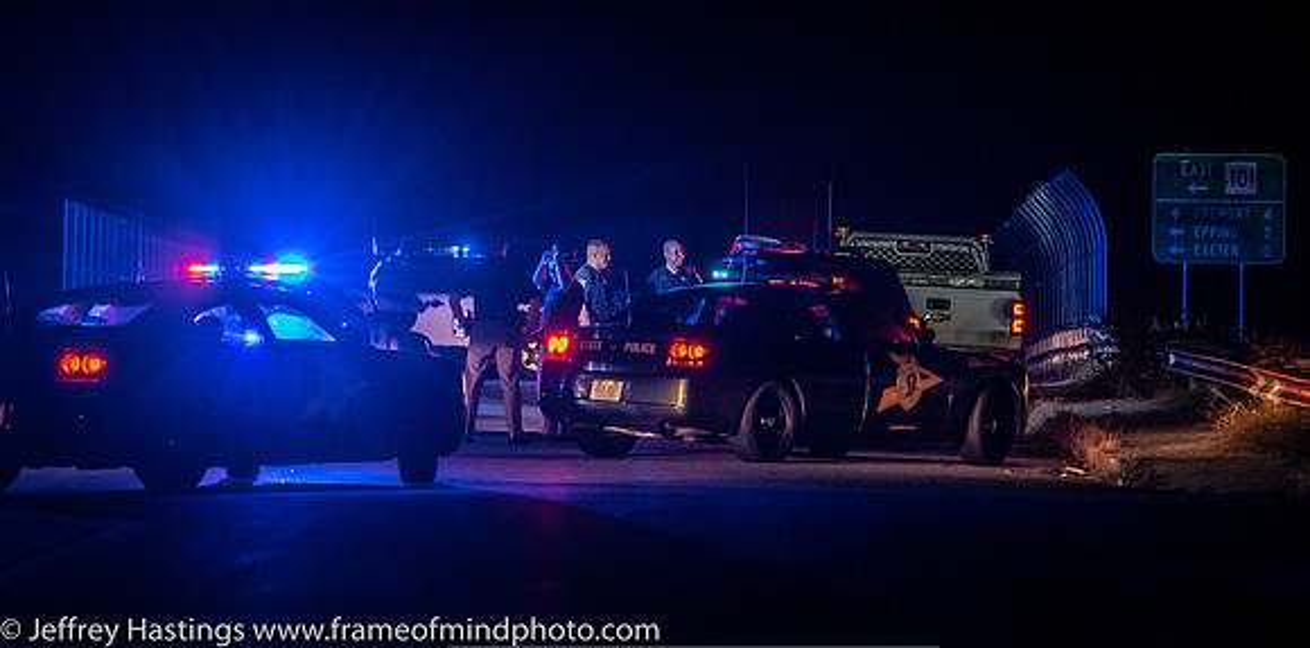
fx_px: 9737
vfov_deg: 3.8
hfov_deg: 7.7
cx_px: 611
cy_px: 276
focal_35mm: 288
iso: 2000
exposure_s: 1/80
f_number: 5.3
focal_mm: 165
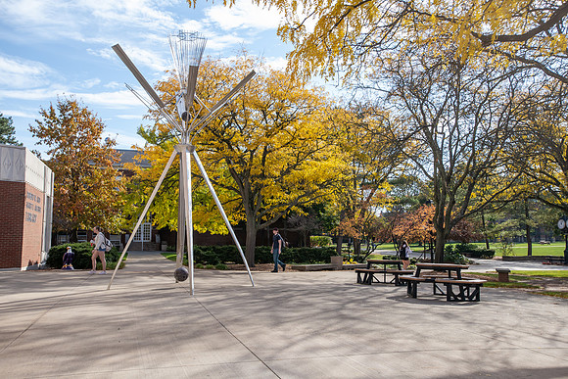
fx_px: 505
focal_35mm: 32
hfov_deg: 58.7
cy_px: 190
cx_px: 284
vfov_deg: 41.1
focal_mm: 32
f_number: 7.1
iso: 250
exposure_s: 1/400
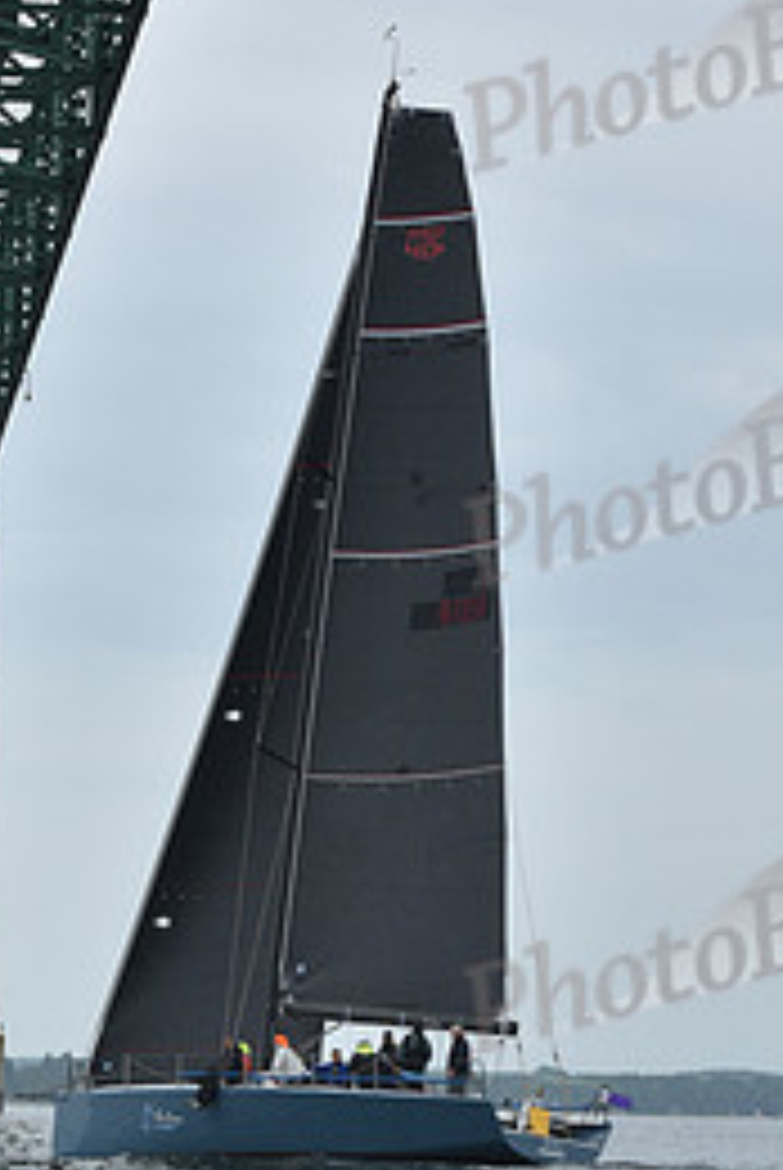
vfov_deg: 13.1
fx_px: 5076
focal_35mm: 156
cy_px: 770
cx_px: 232
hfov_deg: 8.8
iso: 250
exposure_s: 1/800
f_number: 7.1
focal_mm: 70
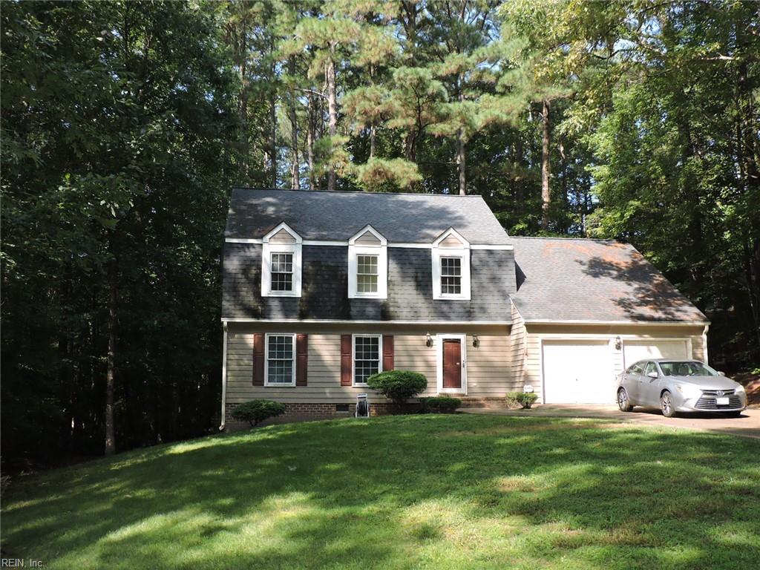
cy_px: 285
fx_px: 768
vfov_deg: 40.7
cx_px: 380
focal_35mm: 35
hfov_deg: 52.6
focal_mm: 6.2
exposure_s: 1/1000
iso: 500
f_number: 3.3
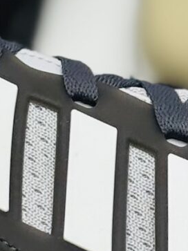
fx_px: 2659
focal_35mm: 367
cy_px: 59
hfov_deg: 4.0
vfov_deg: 5.4
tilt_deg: -53.0
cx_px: 66
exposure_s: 1/170
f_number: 1.6
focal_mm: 5.96
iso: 32
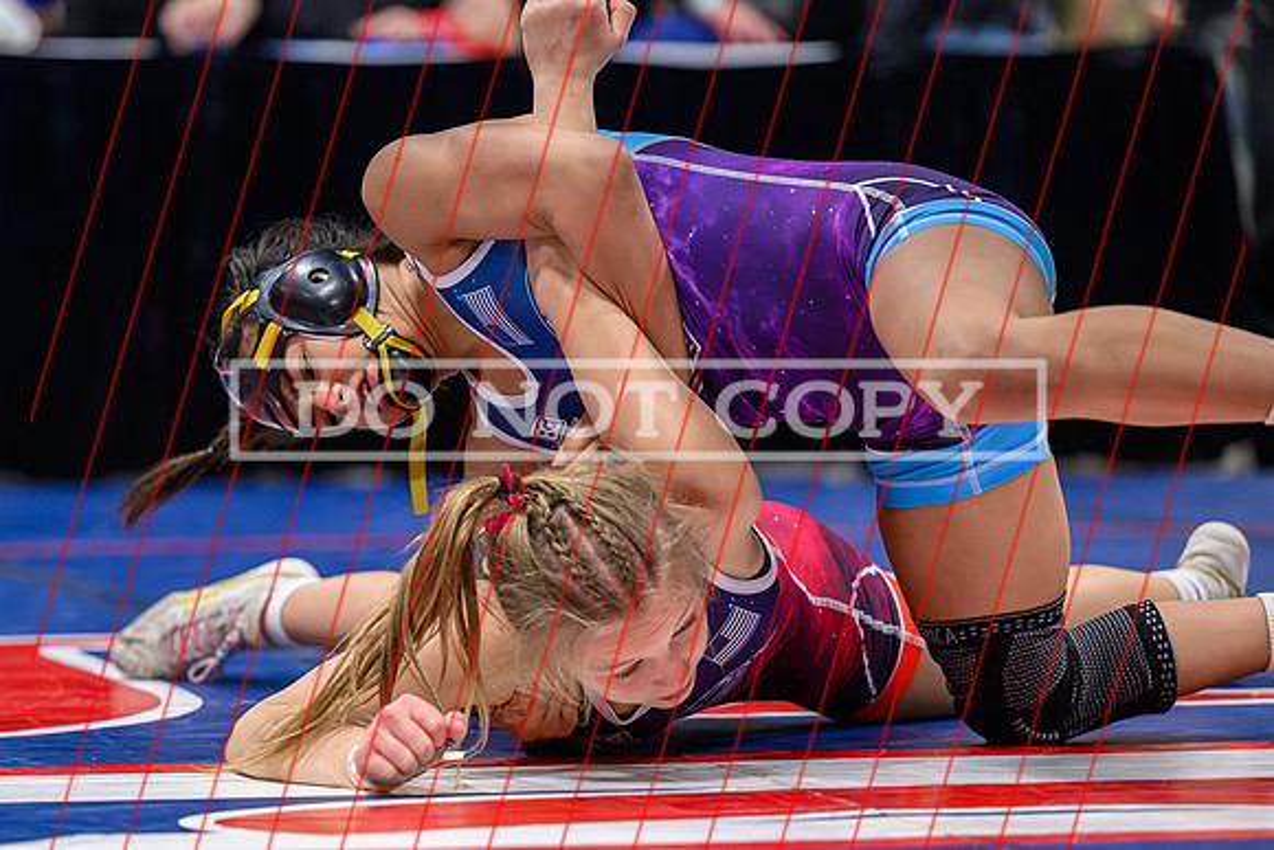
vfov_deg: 6.7
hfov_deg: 10.0
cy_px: 572
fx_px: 7252
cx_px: 413
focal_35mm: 205
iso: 4000
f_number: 2.8
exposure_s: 1/1000
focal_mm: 140
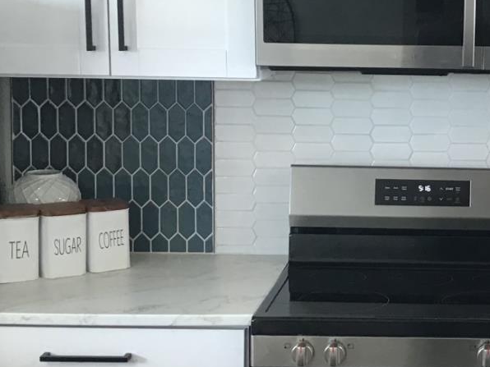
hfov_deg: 24.1
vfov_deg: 18.9
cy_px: 157
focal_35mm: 78
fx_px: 1104
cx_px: 472
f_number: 2.4
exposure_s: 1/30
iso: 50
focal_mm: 3.3
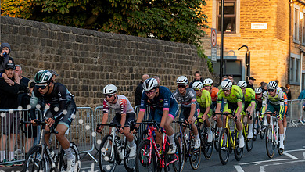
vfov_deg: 11.1
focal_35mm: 109
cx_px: 160
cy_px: 138
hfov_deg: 19.6
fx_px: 882
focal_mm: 70
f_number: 3.5
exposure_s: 1/800
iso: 1000
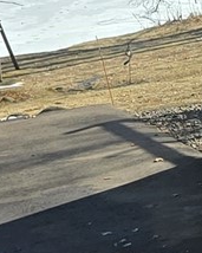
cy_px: -155
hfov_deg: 5.4
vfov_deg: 8.7
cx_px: 1032
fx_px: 1608
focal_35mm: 215
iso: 12
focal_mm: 6.3
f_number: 1.7
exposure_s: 1/477
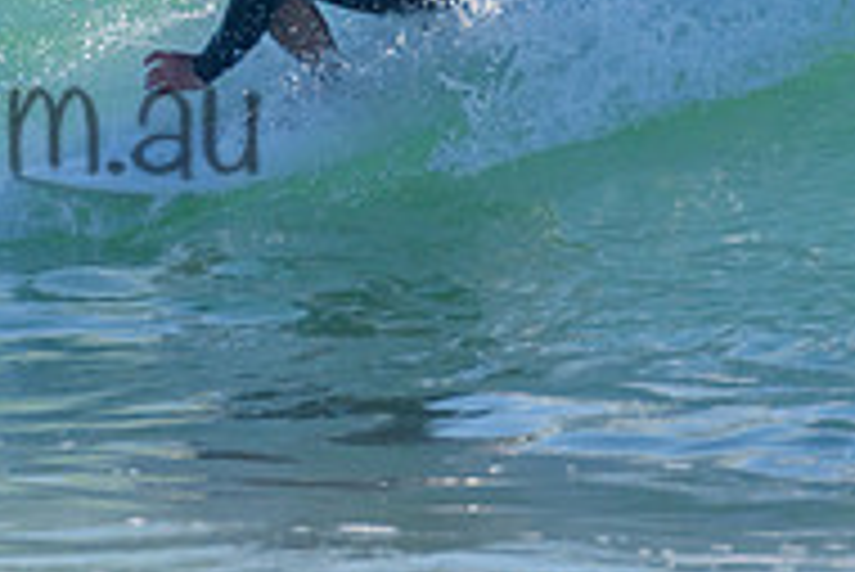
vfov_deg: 0.7
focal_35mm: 1874
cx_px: -68
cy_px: -91
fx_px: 44540
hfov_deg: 1.1
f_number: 5.6
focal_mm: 500
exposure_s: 1/2000
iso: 220
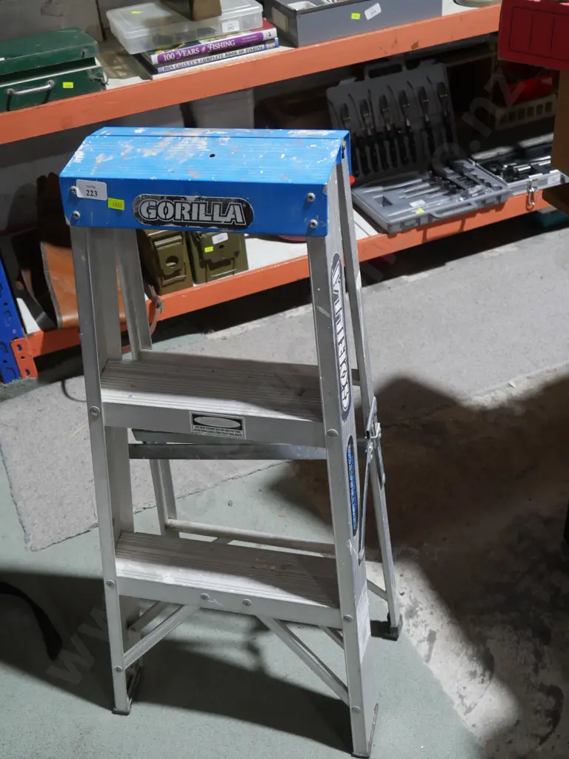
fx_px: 877
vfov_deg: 46.8
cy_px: 380
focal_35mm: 40
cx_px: 284
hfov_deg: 36.0
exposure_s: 1/60
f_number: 4.5
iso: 800
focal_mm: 20
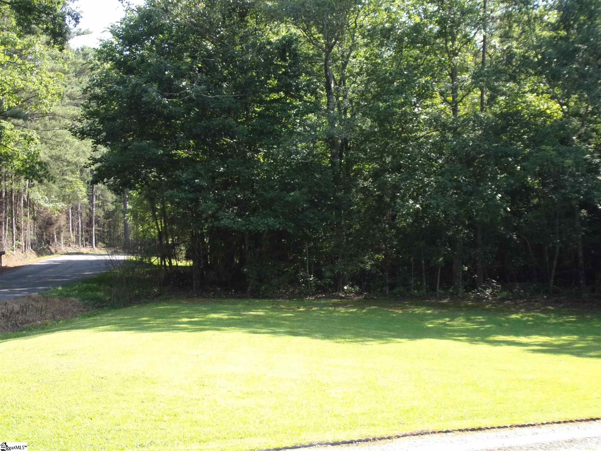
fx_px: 938
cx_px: 300
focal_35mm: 54
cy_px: 226
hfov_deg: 35.5
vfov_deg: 27.0
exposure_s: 1/110
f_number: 4.3
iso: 80
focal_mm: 9.8
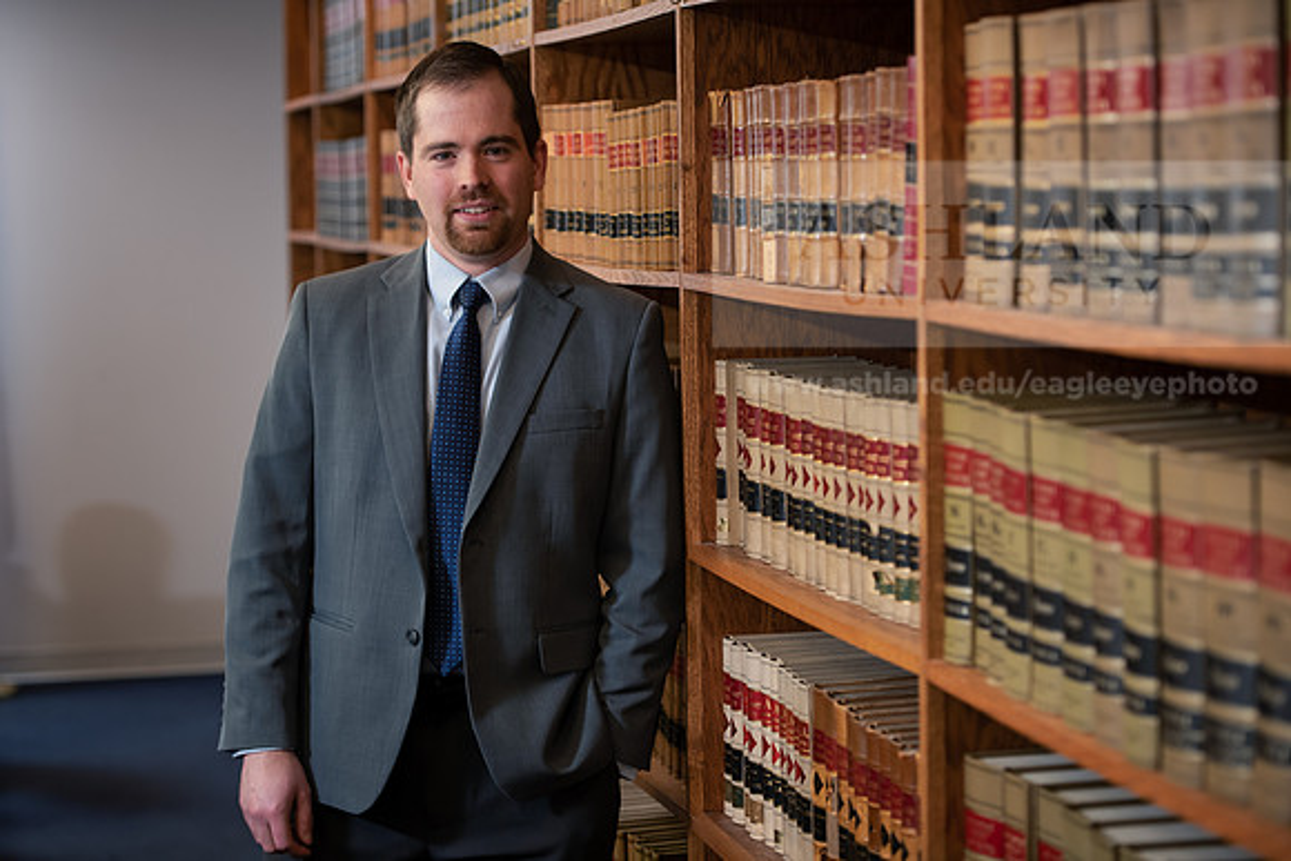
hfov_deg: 24.8
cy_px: 430
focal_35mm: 82
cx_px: 646
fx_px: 2941
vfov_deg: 16.7
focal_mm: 82
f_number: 3.2
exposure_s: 1/125
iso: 800
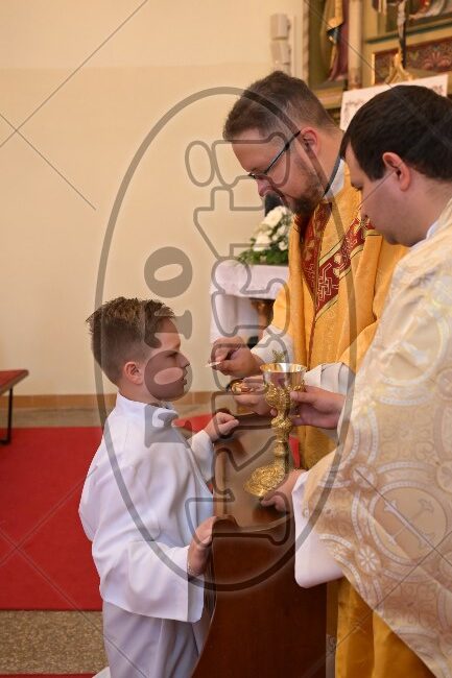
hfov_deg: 33.4
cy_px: 339
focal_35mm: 40
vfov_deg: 48.5
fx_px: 754
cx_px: 226
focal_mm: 40
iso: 5000
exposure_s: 1/125
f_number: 4
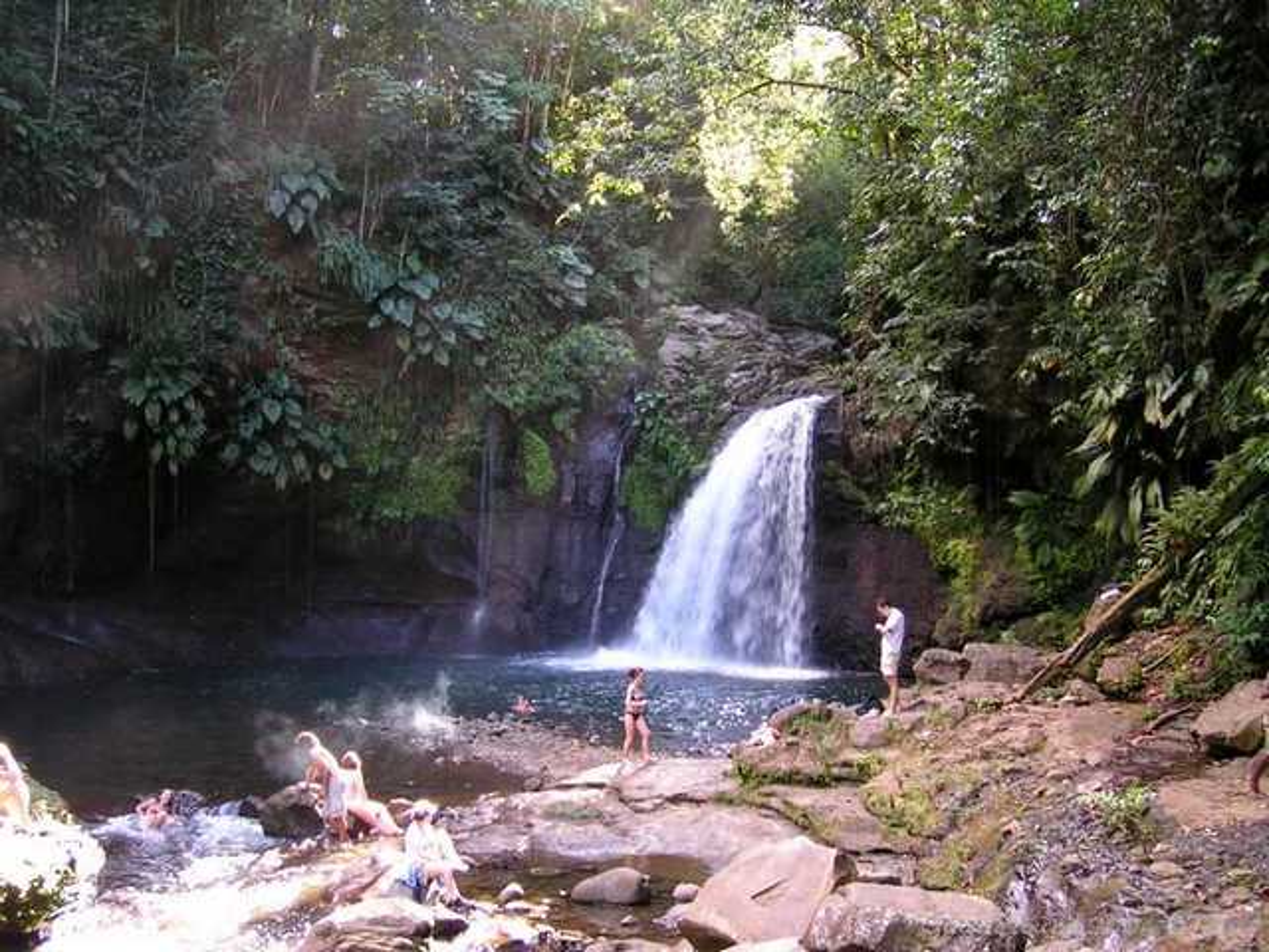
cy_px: 476
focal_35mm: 38
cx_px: 634
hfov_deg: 49.0
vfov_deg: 37.7
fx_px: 1393
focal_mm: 5.8
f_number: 2.8
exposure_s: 1/40
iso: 125
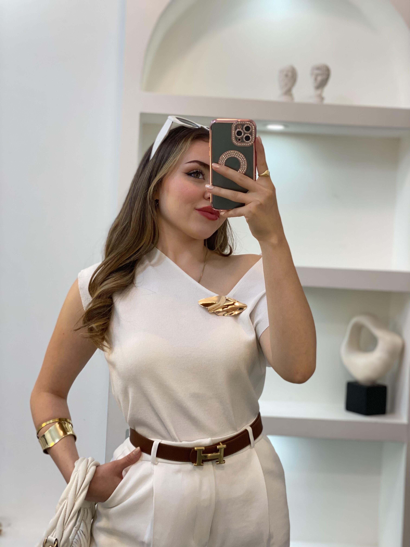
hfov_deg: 28.0
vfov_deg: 36.8
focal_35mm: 52
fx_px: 821
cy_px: 274
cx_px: 205
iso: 80
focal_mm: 6
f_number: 2
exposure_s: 1/122
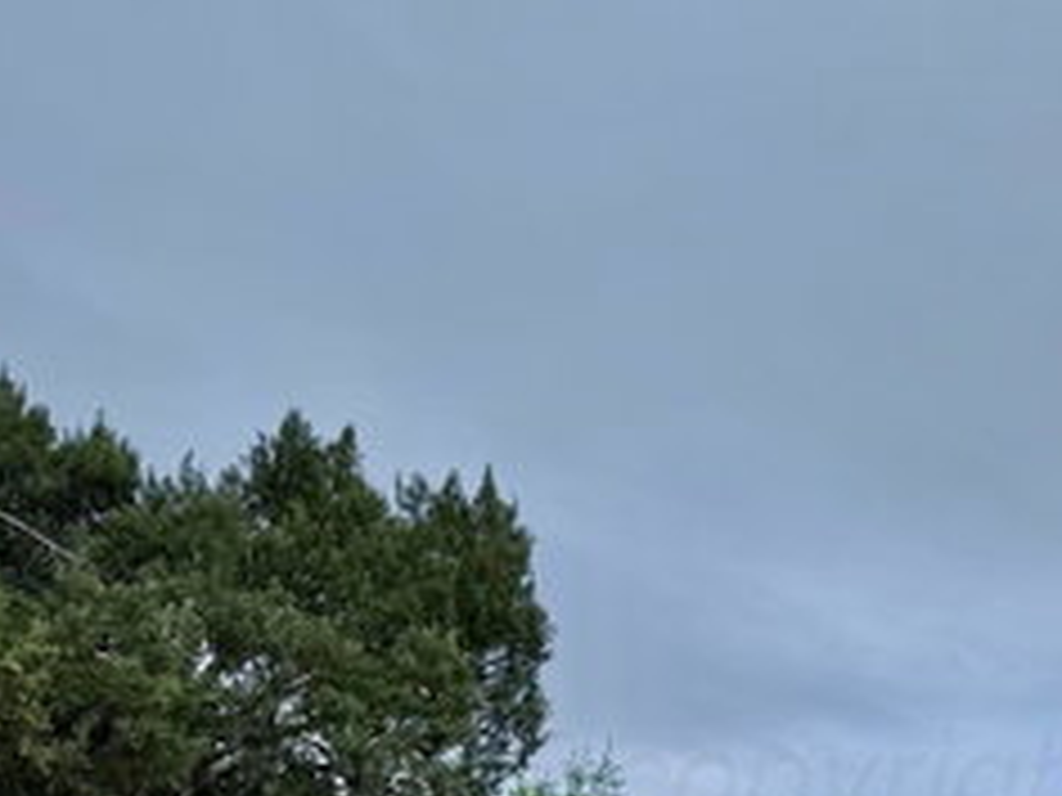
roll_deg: -1.8
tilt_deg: +13.4
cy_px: 787
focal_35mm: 52
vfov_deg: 26.6
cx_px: 1102
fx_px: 1595
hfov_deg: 33.2
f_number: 1.78
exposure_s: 1/6173
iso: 80
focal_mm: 6.76
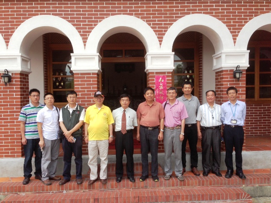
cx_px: 136
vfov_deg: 42.9
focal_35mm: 33
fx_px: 258
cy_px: 102
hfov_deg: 55.4
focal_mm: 4.13
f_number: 2.4
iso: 50
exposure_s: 1/152
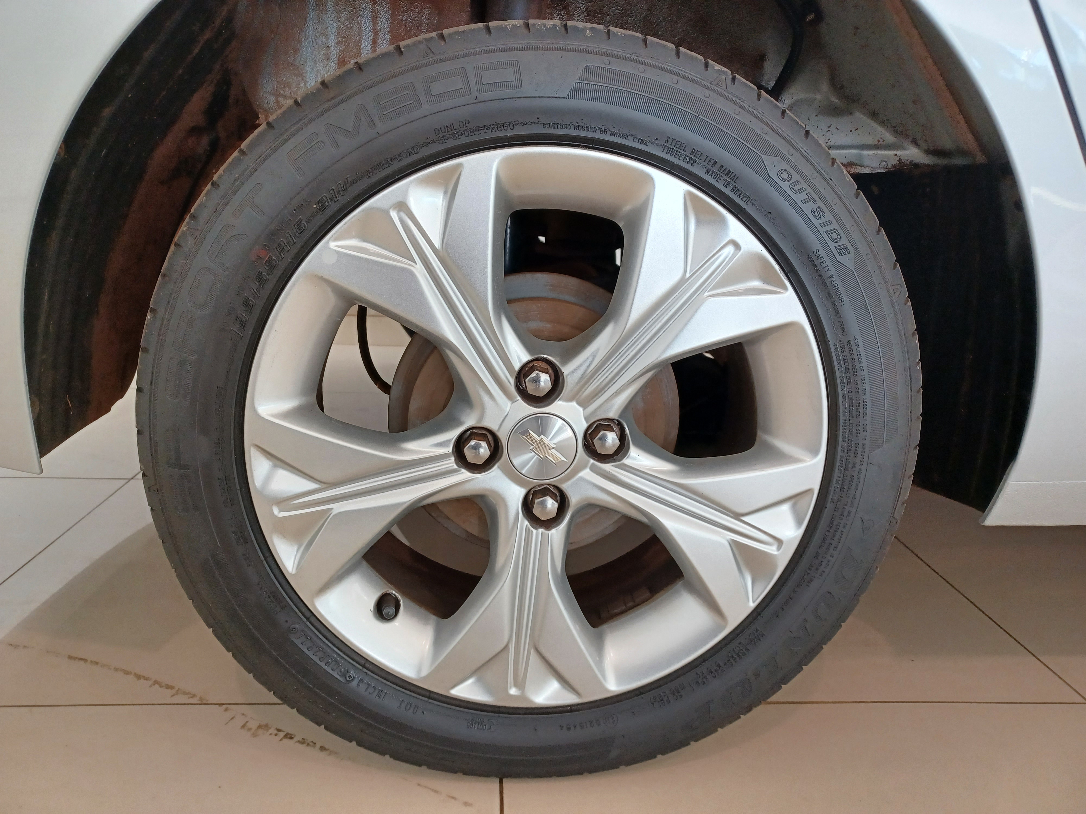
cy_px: 407
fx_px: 784
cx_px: 543
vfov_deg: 54.9
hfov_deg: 69.4
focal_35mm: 25
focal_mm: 4.6
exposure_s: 1/60
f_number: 1.8
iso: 200
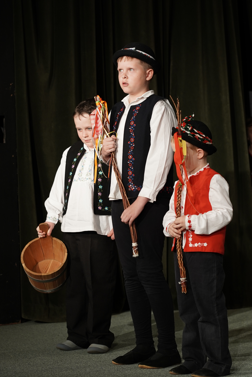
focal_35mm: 127
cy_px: 188
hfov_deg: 10.8
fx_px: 1333
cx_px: 126
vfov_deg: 16.1
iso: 800
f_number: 3.5
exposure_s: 1/320
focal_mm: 85
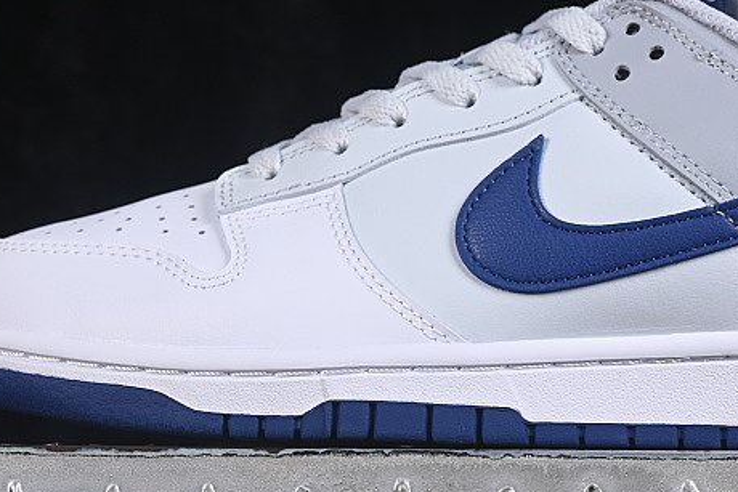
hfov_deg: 11.6
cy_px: 88
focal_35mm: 176
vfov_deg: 7.8
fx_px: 3609
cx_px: 560
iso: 160
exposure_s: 1/80
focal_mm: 50
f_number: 8
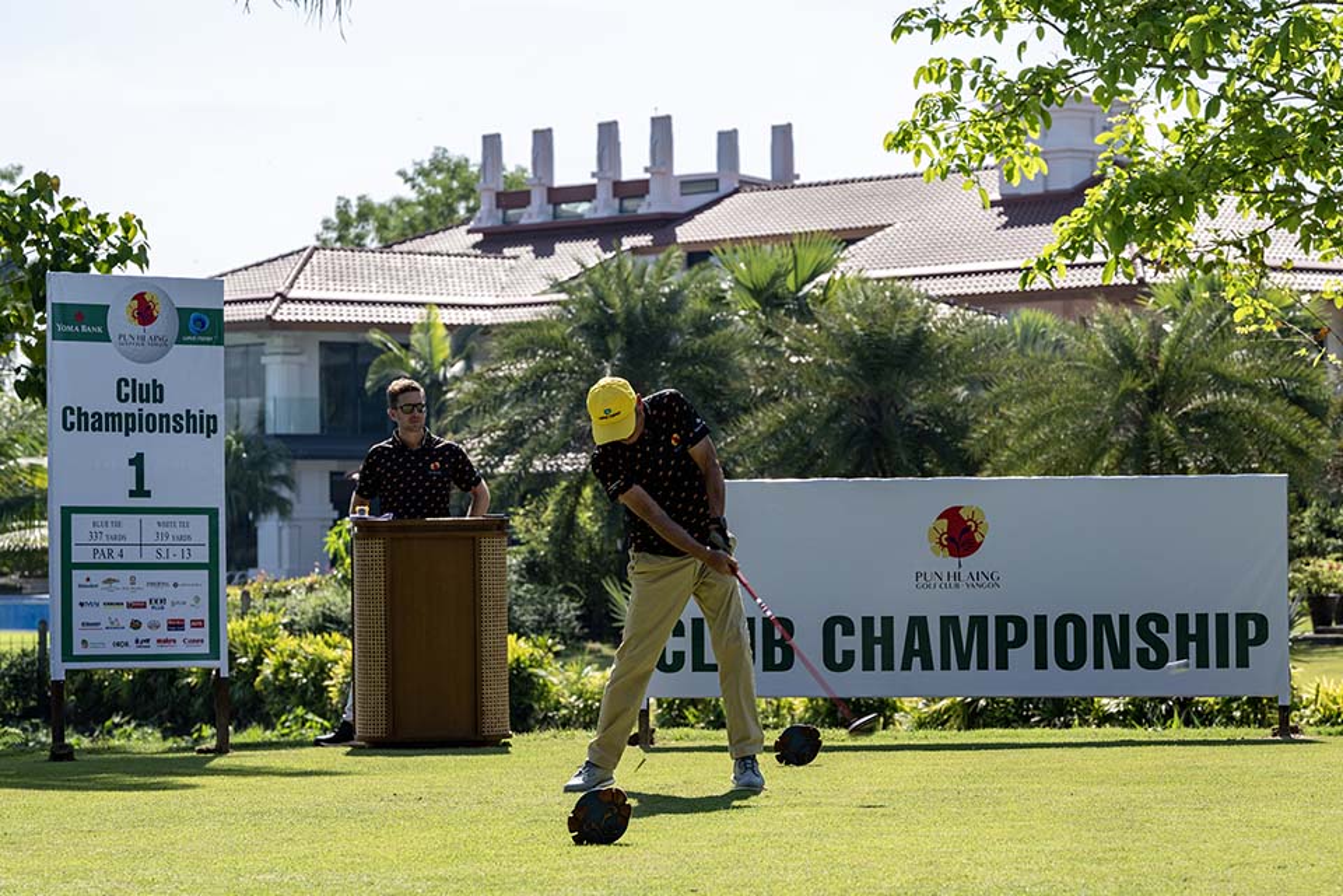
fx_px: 4103
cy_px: 448
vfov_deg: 12.5
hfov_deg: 18.6
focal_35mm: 110
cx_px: 672
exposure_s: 1/800
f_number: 6.3
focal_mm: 110
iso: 280
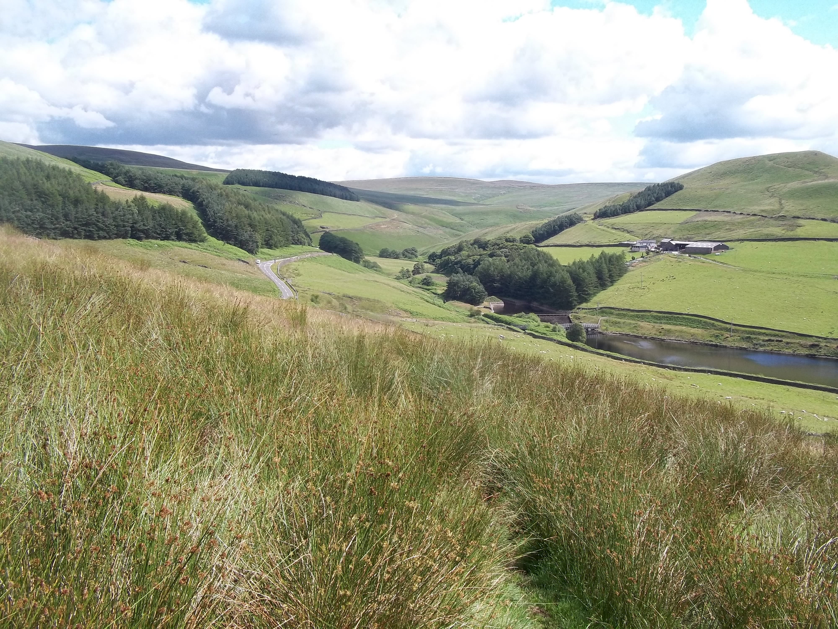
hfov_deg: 56.8
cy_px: 314
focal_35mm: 32
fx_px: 775
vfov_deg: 44.2
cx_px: 419
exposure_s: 1/250
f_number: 5.5
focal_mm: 5.7
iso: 80
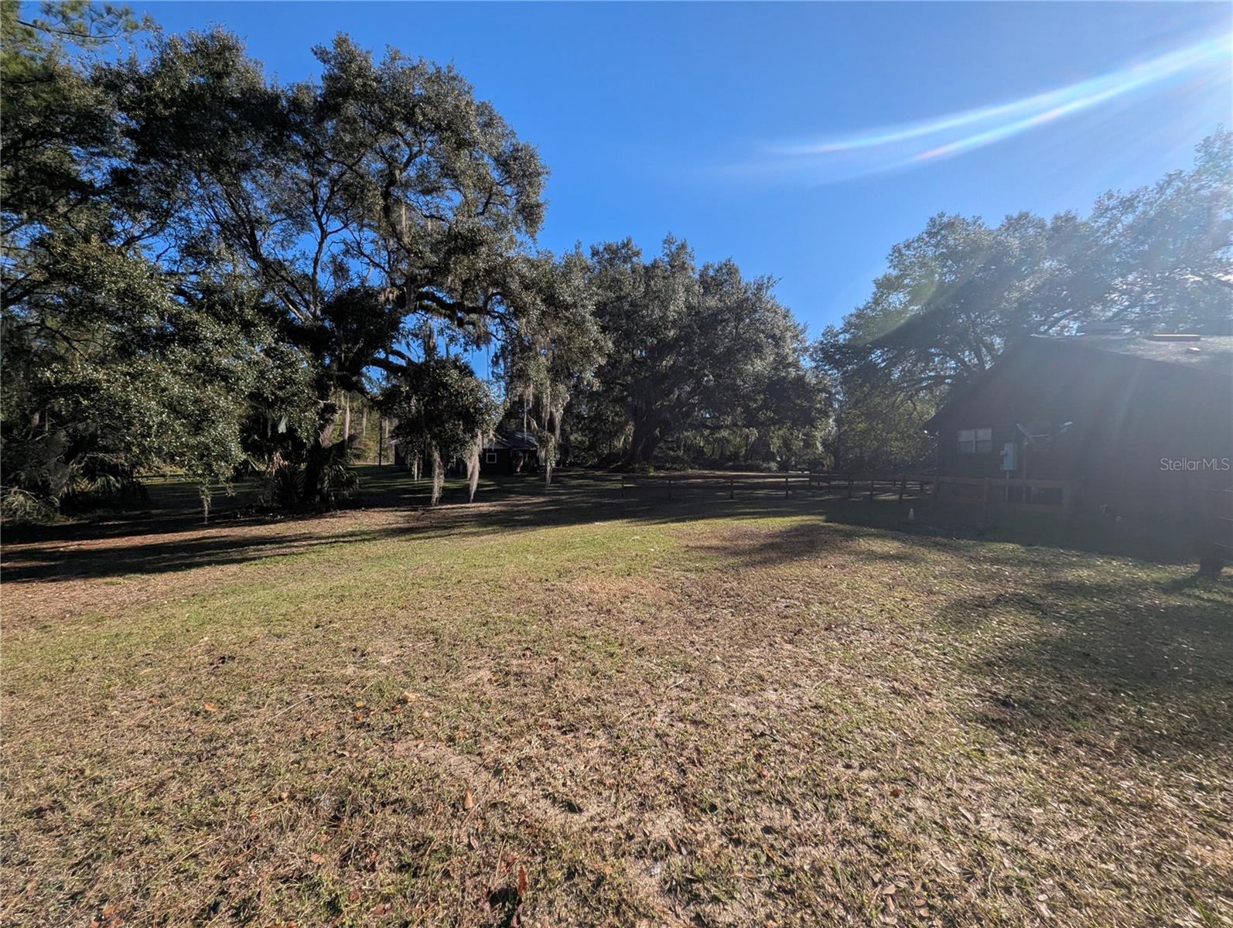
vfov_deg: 90.1
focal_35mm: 13
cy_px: 464
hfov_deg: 106.1
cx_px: 616
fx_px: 464
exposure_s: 1/2710
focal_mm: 1.95
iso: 44
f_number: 2.2
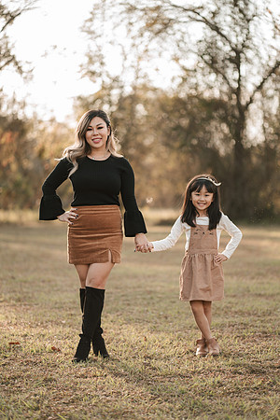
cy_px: 210
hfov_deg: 16.1
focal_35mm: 85
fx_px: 992
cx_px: 140
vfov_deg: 23.9
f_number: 1.8
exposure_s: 1/400
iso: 80
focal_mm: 85
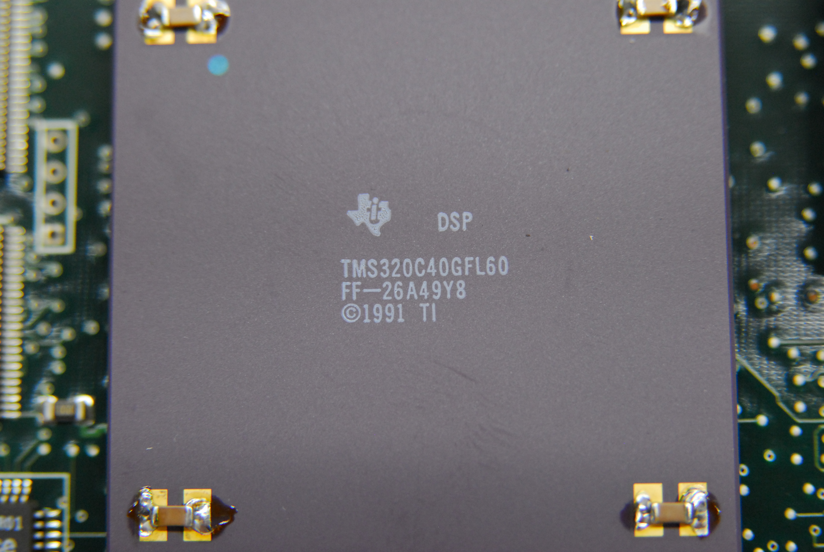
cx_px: 412
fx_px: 2269
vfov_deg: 13.9
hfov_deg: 20.6
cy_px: 276
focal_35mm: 99
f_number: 4
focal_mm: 66
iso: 800
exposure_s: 1/80
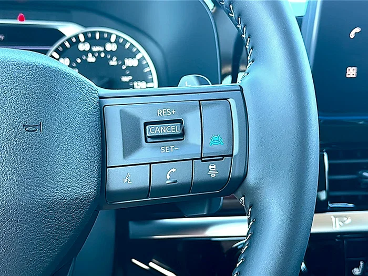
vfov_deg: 29.7
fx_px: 521
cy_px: 138
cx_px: 184
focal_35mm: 49
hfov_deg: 38.9
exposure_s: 1/87
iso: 80
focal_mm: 6.86
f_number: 1.78
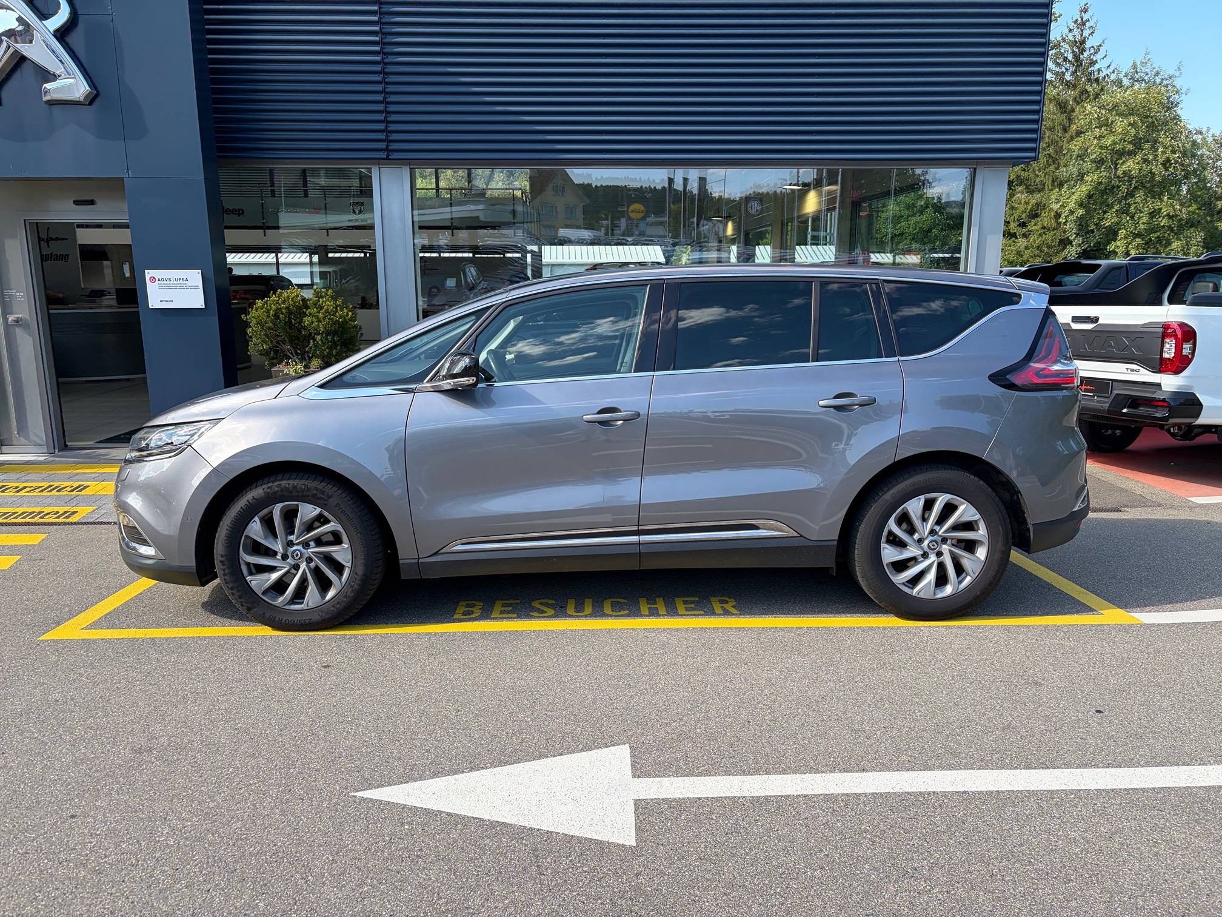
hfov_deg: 67.3
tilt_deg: -6.7
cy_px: 458
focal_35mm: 26
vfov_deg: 53.1
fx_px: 918
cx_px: 611
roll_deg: +0.5
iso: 50
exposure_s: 1/830
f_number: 1.6
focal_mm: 5.96
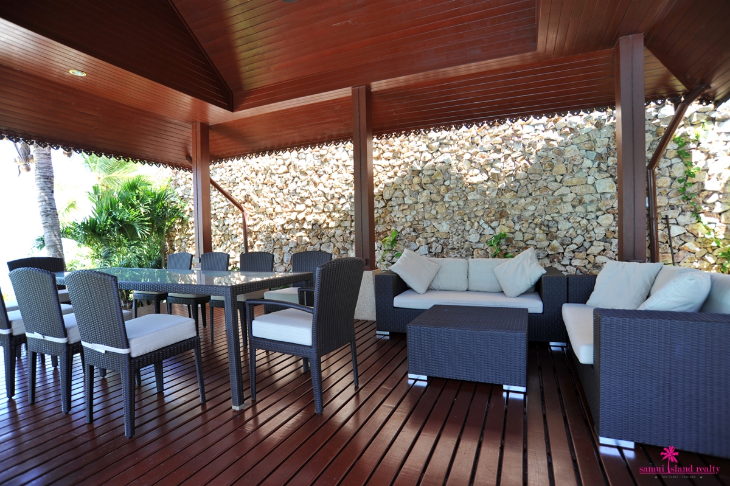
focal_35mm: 18
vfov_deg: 67.3
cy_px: 243
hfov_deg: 90.0
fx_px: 365
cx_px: 365
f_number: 5.6
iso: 200
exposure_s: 1/50
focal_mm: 18
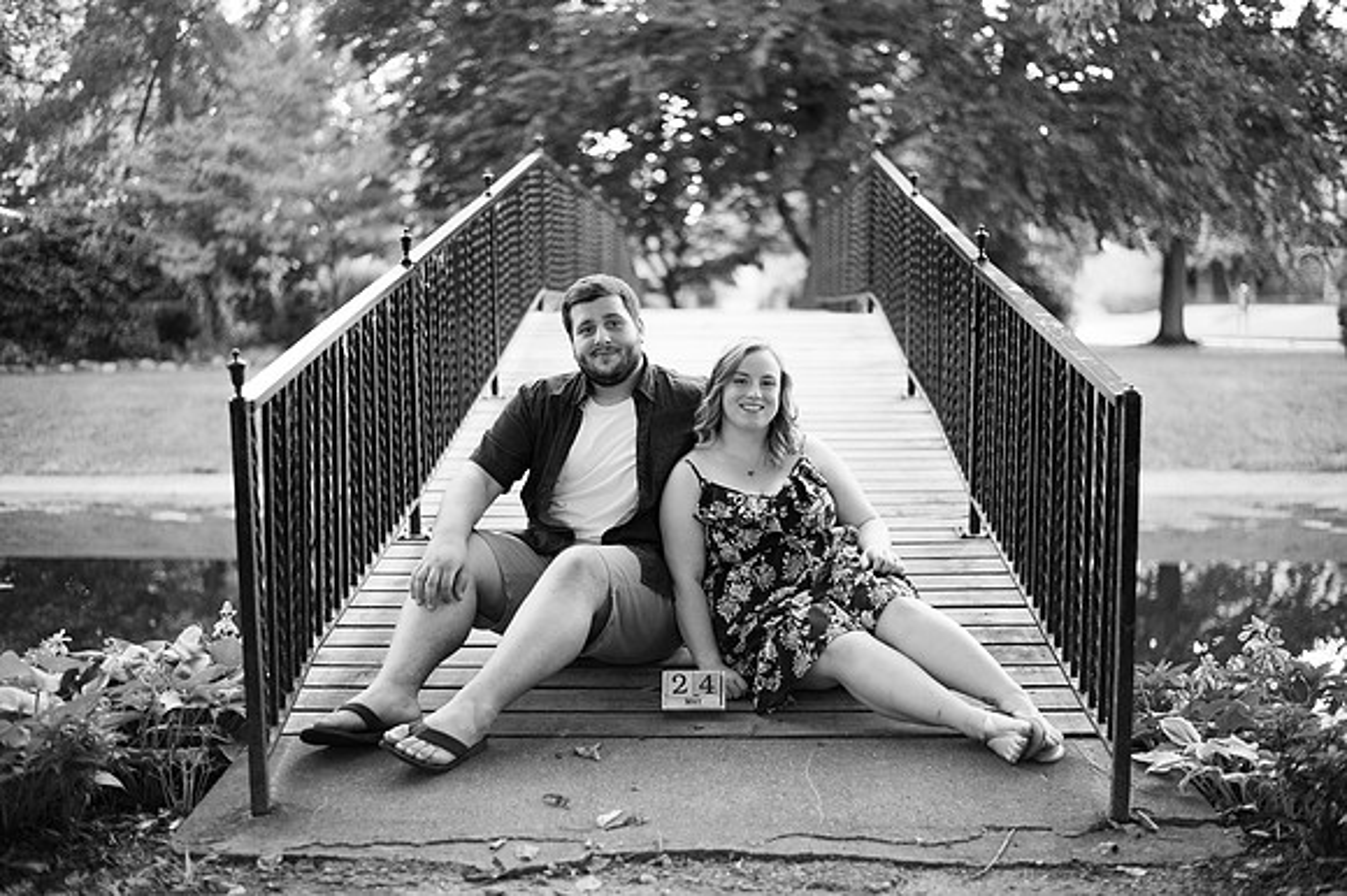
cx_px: 674
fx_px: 1870
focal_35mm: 50
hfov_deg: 39.6
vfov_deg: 27.0
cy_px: 448
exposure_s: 1/500
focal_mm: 50
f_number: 1.8
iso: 640
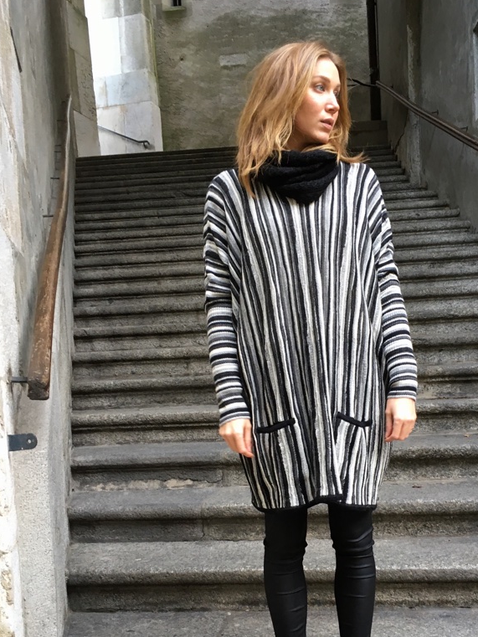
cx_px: 306
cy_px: 406
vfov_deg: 47.3
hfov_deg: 36.6
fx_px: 718
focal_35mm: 39
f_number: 2.2
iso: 100
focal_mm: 4.15
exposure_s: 1/33
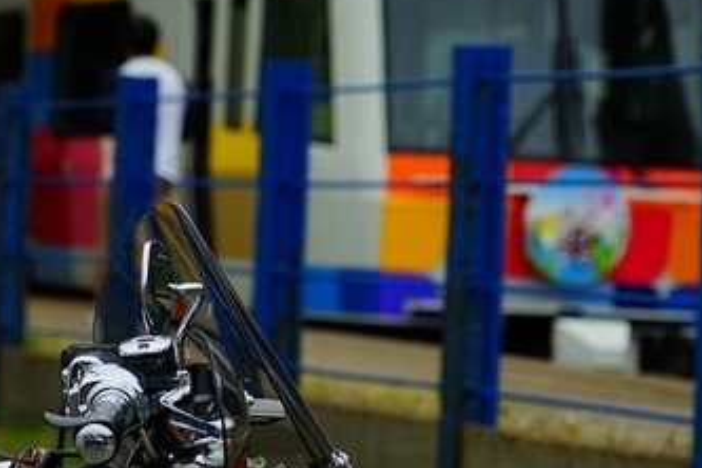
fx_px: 3373
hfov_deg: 11.9
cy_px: 363
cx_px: 278
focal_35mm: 173
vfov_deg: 7.9
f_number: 4
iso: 100
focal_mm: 72
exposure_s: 1/1000
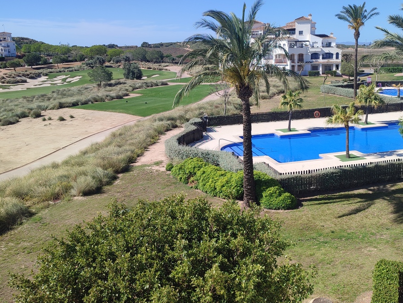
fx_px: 419
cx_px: 252
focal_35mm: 36
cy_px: 122
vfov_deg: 39.5
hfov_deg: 50.8
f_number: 1.9
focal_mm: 6.04
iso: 50
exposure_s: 1/660
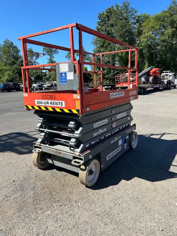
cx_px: 88
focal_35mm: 26
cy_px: 118
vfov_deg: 67.3
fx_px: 177
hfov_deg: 53.1
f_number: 1.5
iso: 50
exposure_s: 1/2123
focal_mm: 5.7
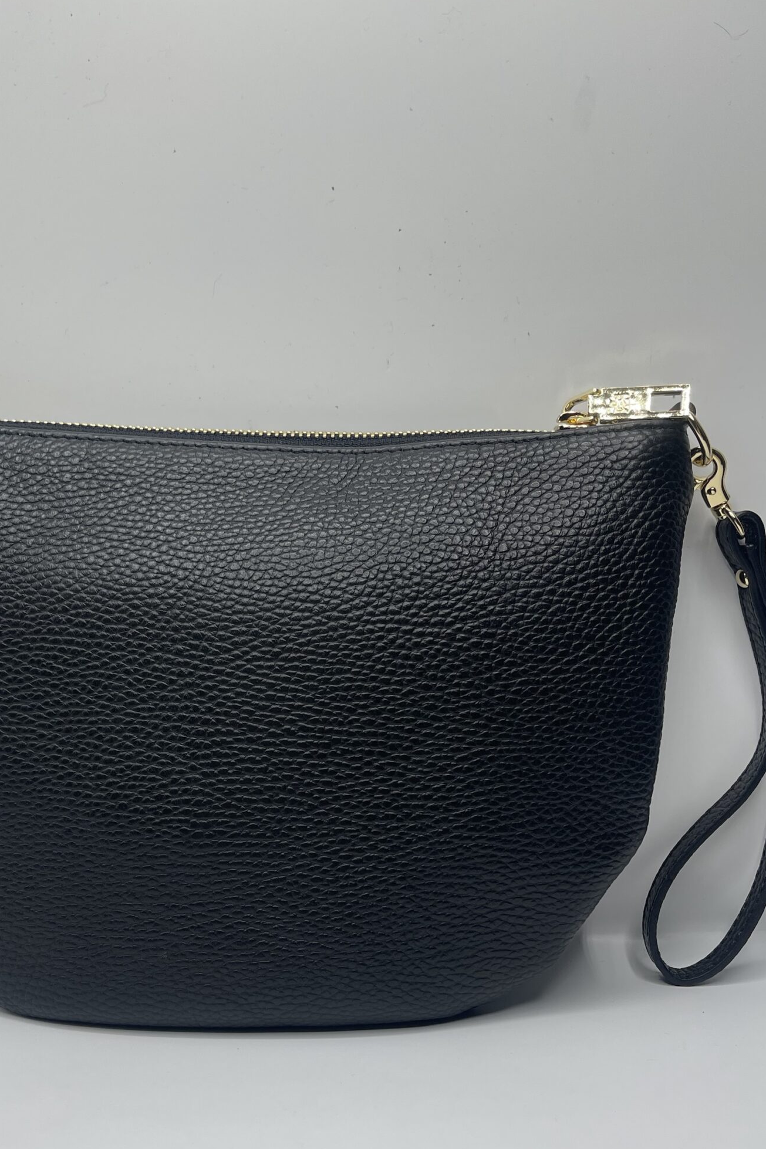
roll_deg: +1.0
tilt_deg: -18.9
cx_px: 269
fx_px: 1085
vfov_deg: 55.3
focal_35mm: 34
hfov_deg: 38.5
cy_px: 706
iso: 32
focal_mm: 5.1
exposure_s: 1/780
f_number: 1.6
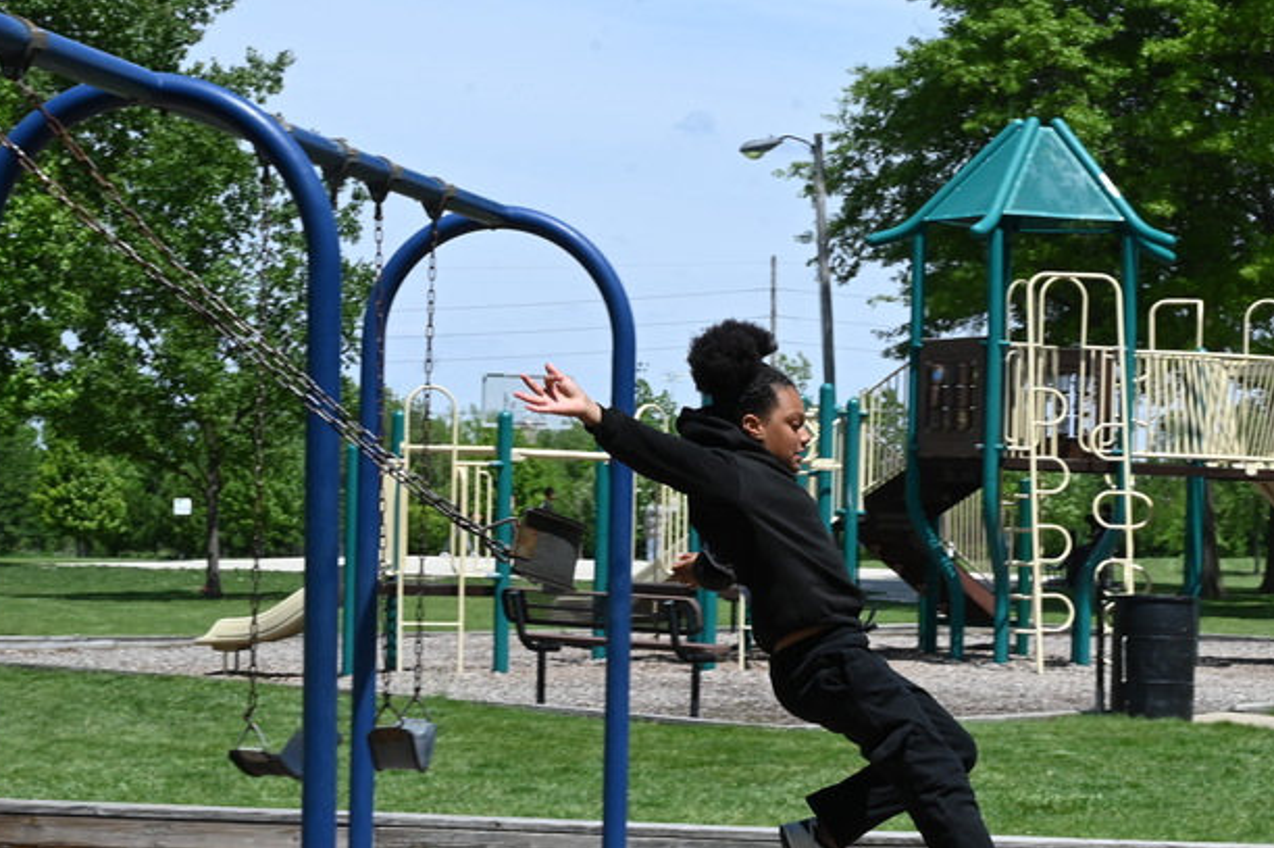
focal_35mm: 92
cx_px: 1037
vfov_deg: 14.8
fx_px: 3253
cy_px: 593
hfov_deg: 21.8
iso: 800
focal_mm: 55
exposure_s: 1/800
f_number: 14
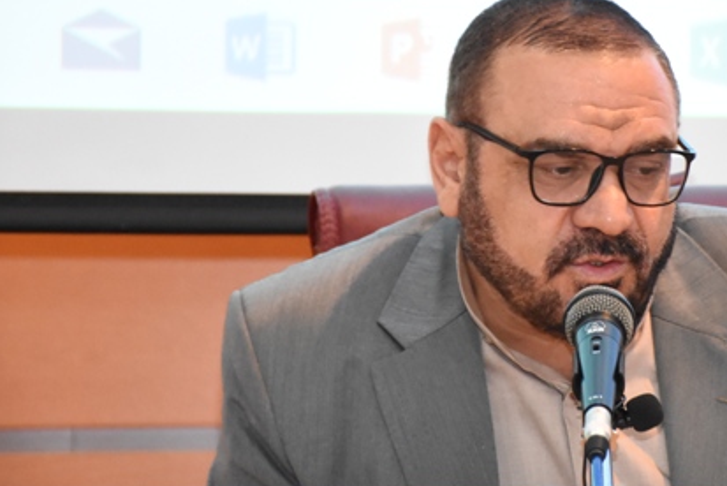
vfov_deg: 5.6
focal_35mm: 244
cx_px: 542
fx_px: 4926
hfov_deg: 8.4
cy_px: 191
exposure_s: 1/125
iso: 6400
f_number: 5.6
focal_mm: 105
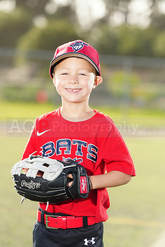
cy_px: 124
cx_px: 82
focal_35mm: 167
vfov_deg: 12.3
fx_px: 1147
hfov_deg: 8.2
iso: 100
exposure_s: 1/250
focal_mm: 167
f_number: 4.5
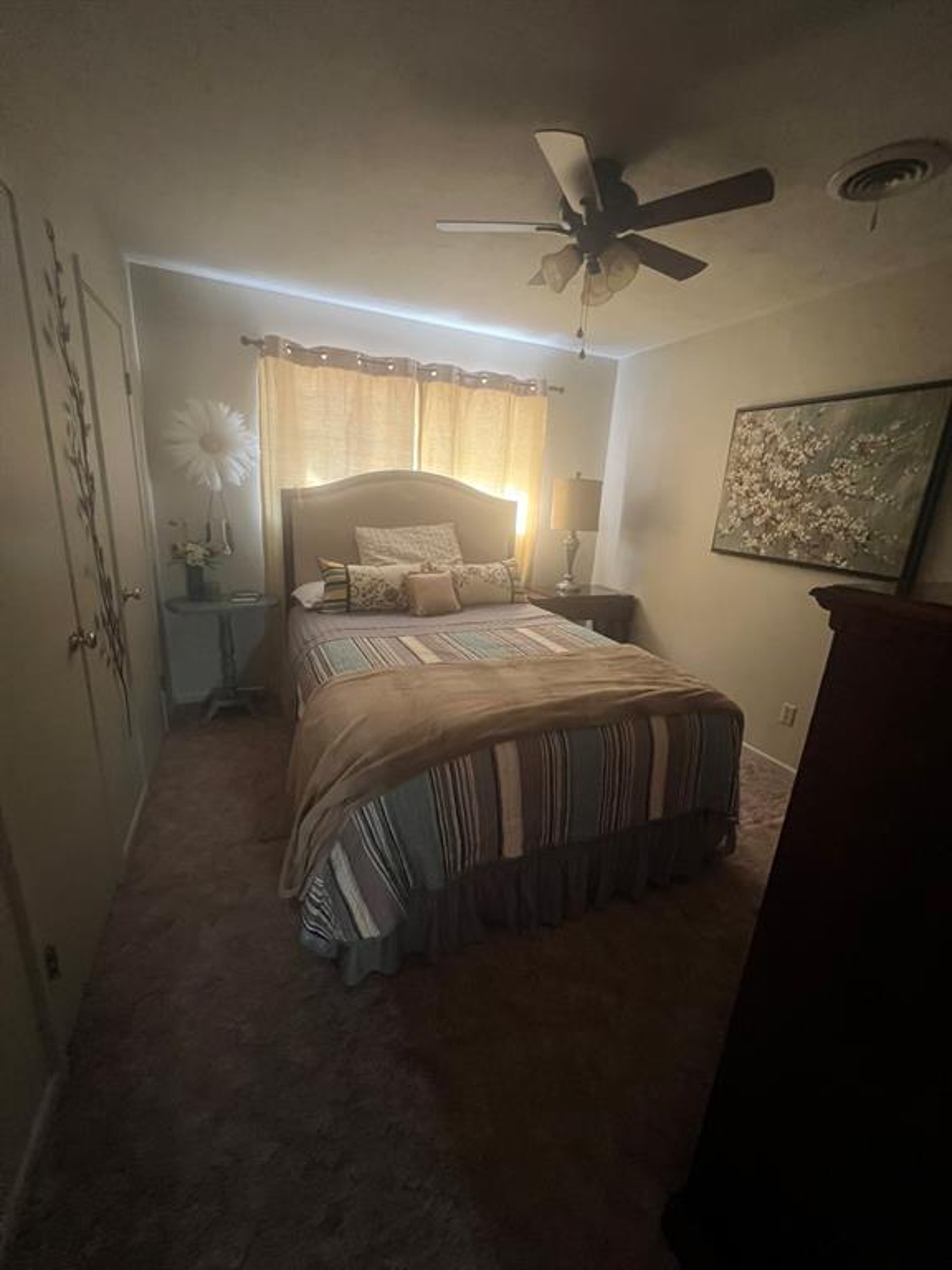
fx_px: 477
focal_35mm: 13
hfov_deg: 89.9
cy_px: 635
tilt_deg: -16.8
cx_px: 476
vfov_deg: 106.2
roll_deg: -3.5
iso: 500
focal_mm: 1.57
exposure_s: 1/60
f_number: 1.8
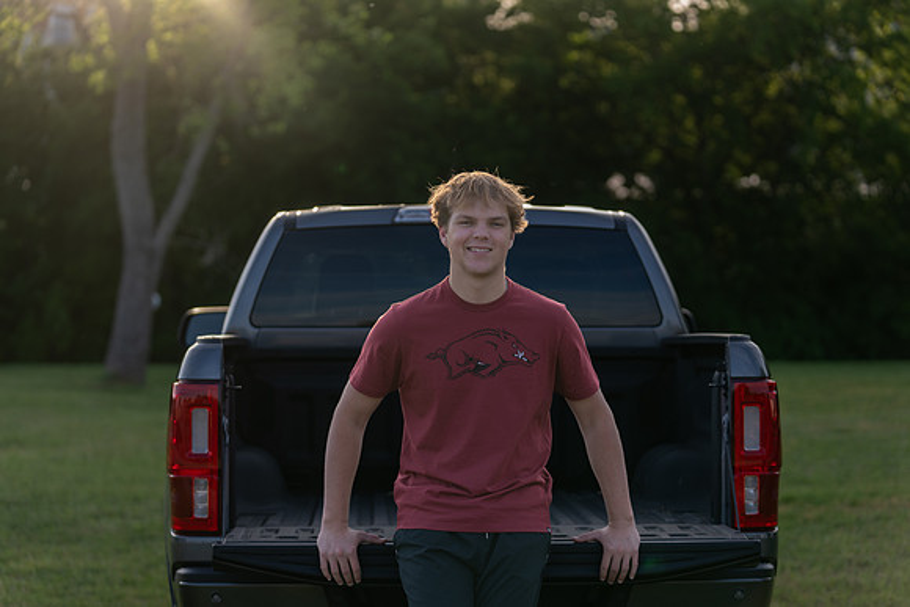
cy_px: 304
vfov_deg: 14.7
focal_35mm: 93
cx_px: 455
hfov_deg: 21.9
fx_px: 2354
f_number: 2.8
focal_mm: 91
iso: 50
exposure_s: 1/250
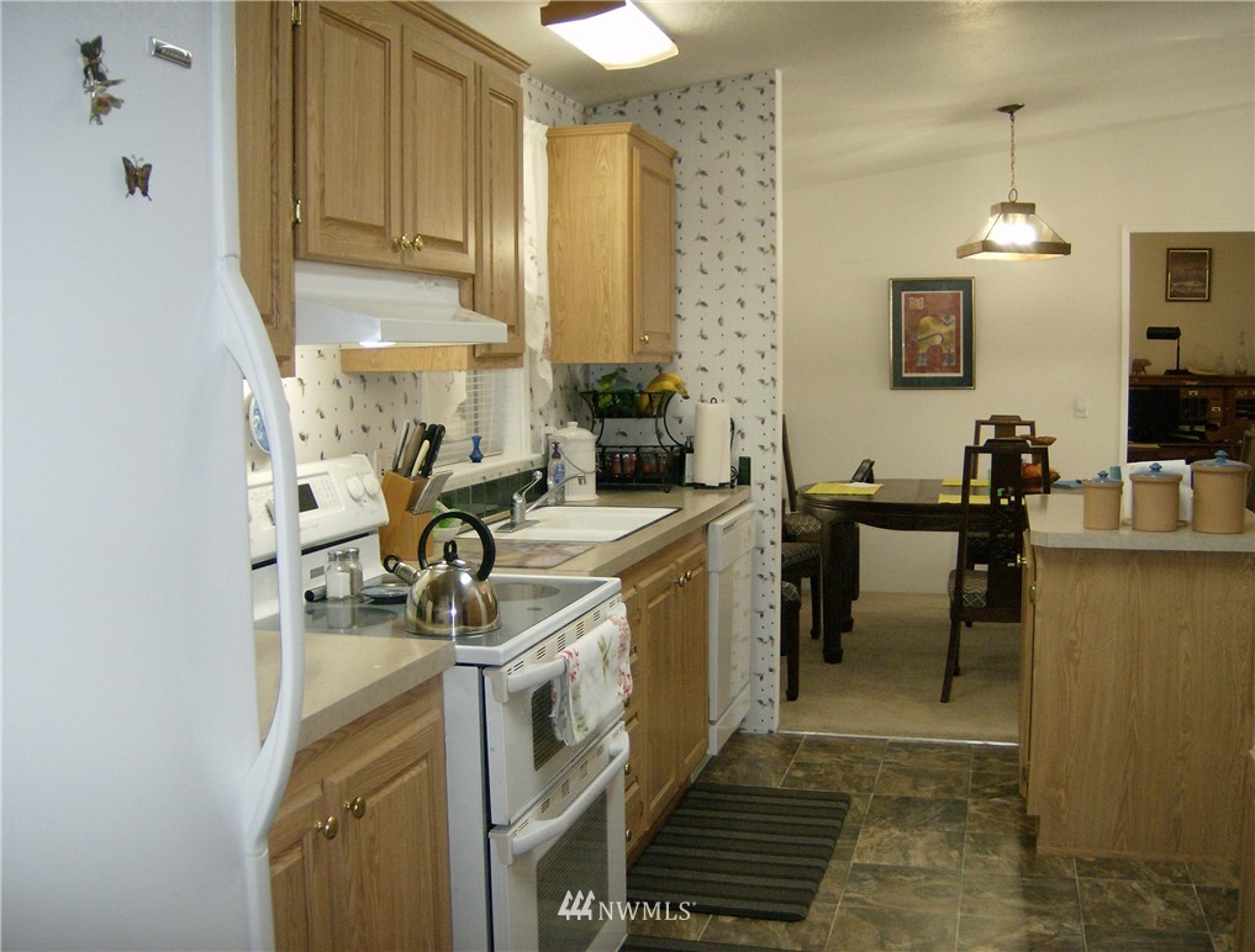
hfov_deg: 51.2
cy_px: 476
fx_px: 1311
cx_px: 628
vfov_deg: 39.9
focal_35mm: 36
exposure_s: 1/60
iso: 200
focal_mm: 6
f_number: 2.8
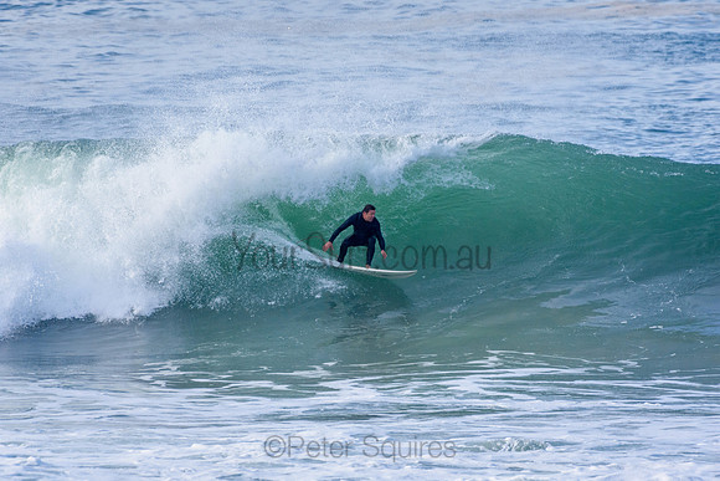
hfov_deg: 2.7
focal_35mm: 750
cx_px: 360
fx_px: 15003
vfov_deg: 1.8
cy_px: 240
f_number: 5.6
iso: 500
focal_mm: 500
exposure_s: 1/2000
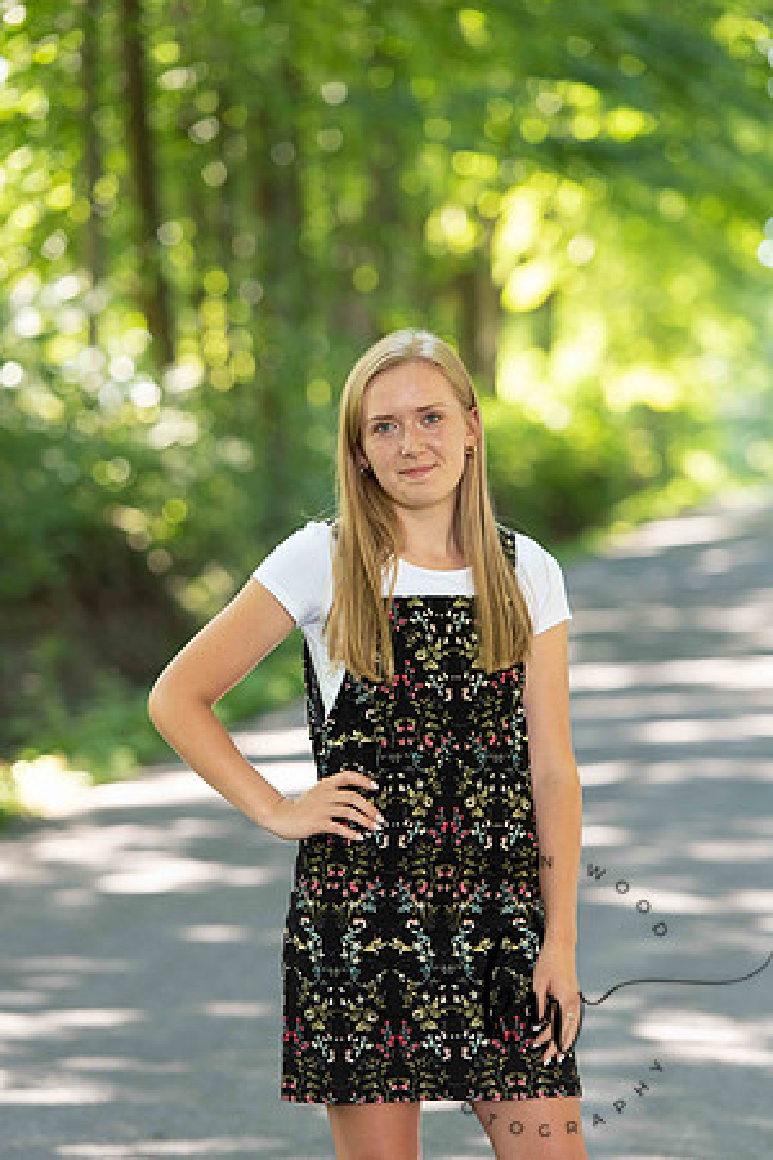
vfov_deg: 14.7
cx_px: 386
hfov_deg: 9.8
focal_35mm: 140
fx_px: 4509
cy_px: 580
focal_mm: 140
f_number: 3.5
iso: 640
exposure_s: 1/200
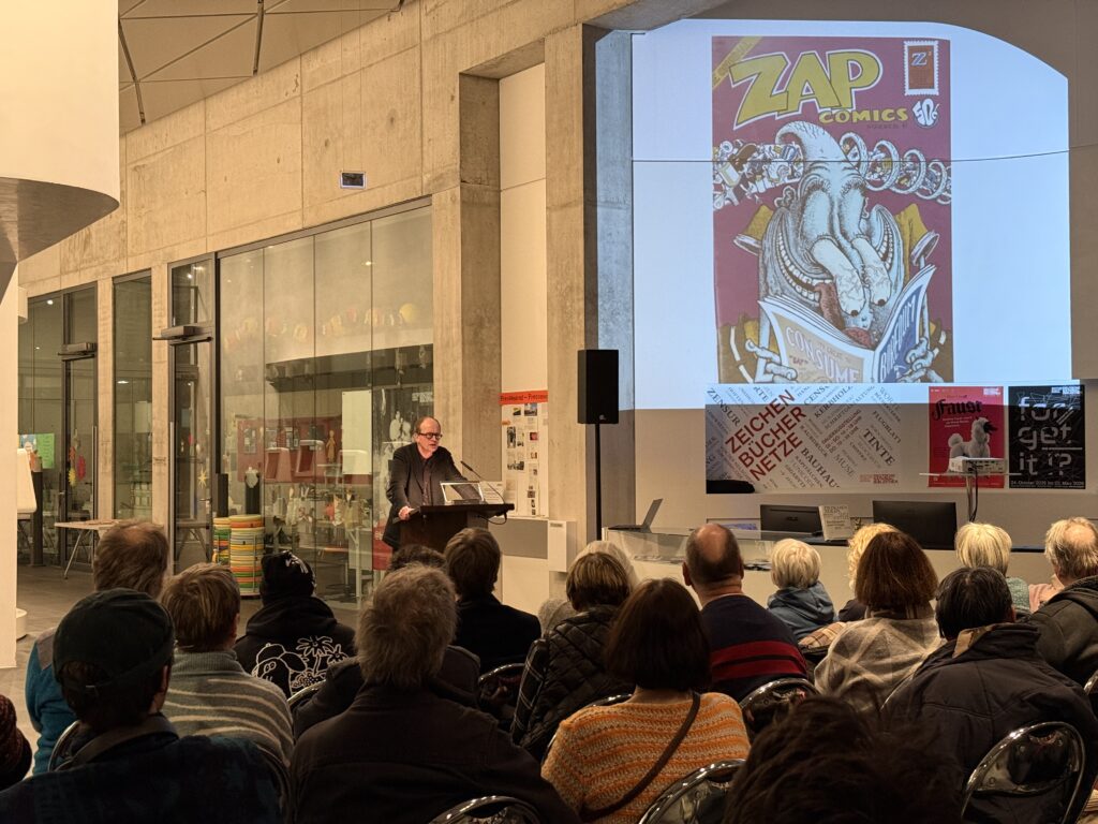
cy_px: 412
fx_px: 1523
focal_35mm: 48
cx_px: 549
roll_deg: +0.4
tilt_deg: +1.1
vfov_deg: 30.3
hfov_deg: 39.7
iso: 250
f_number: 1.78
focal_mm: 6.76
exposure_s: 1/40
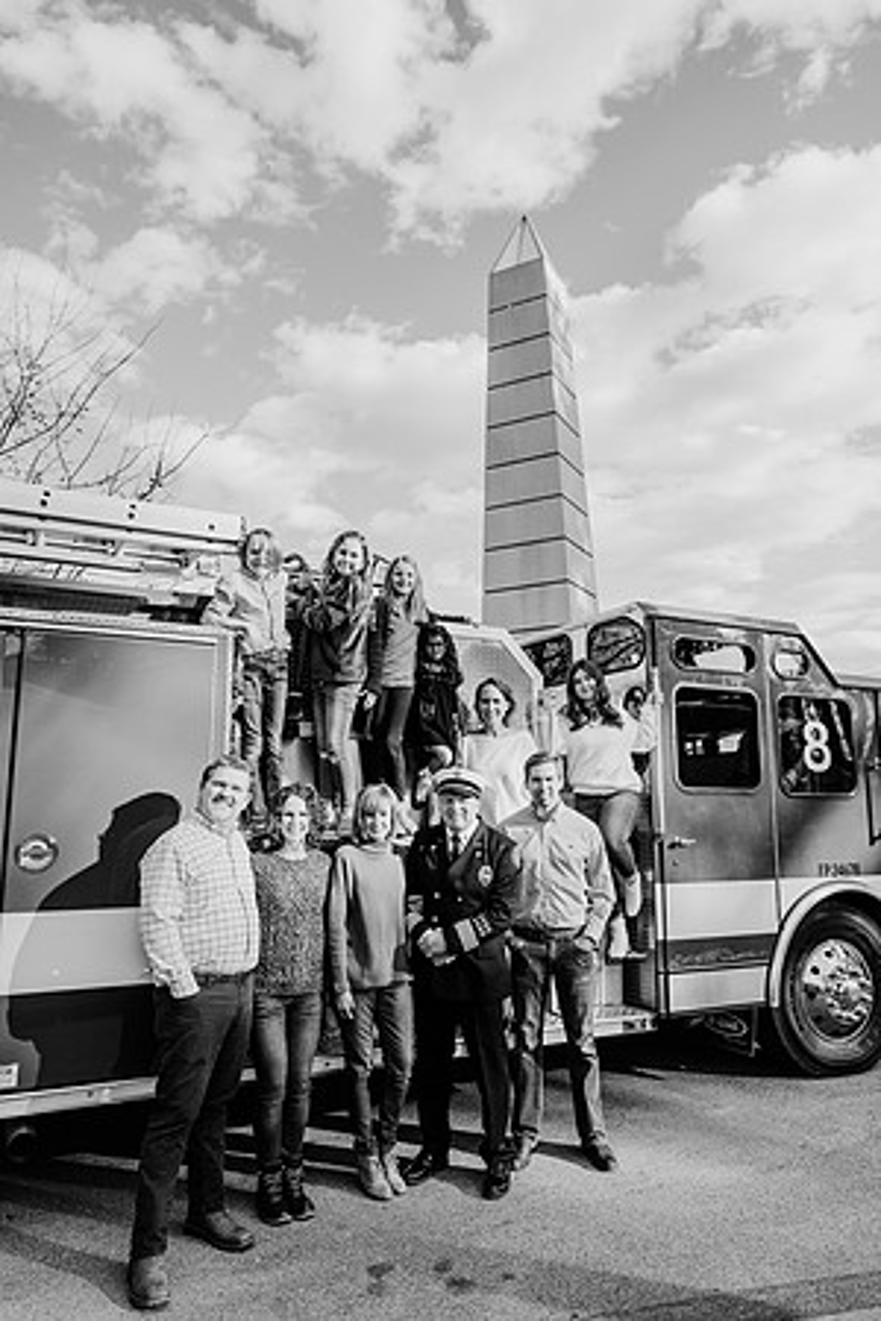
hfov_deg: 53.1
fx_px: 881
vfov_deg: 73.7
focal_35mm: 24
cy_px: 660
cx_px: 440
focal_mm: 24
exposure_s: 1/640
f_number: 3.5
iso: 100
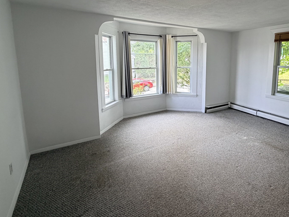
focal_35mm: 21
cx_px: 191
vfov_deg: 62.6
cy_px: 82
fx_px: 175
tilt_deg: -7.6
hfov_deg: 76.7
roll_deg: +0.1
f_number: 2.2
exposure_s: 1/121
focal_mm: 2.22
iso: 160
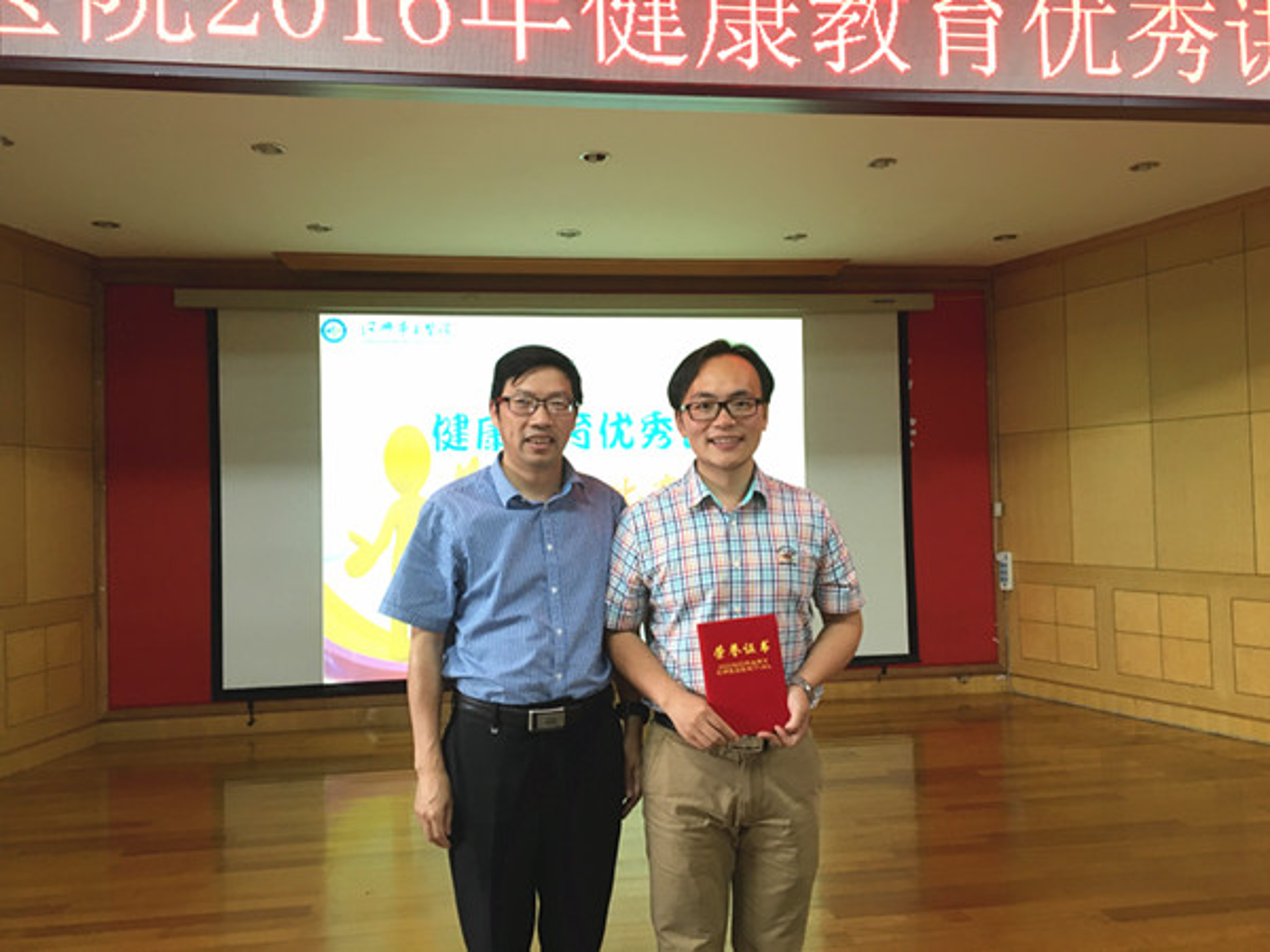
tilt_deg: +2.1
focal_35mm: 29
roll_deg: +1.1
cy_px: 476
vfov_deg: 48.2
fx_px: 1064
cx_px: 635
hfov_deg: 61.7
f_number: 2.2
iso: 100
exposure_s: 1/33
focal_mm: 4.15
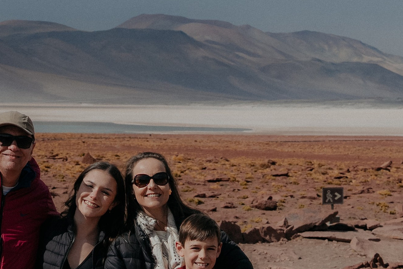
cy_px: 181
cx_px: 110
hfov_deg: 17.9
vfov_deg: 12.0
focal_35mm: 114
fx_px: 1276
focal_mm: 35
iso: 320
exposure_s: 1/6400
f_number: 4.5
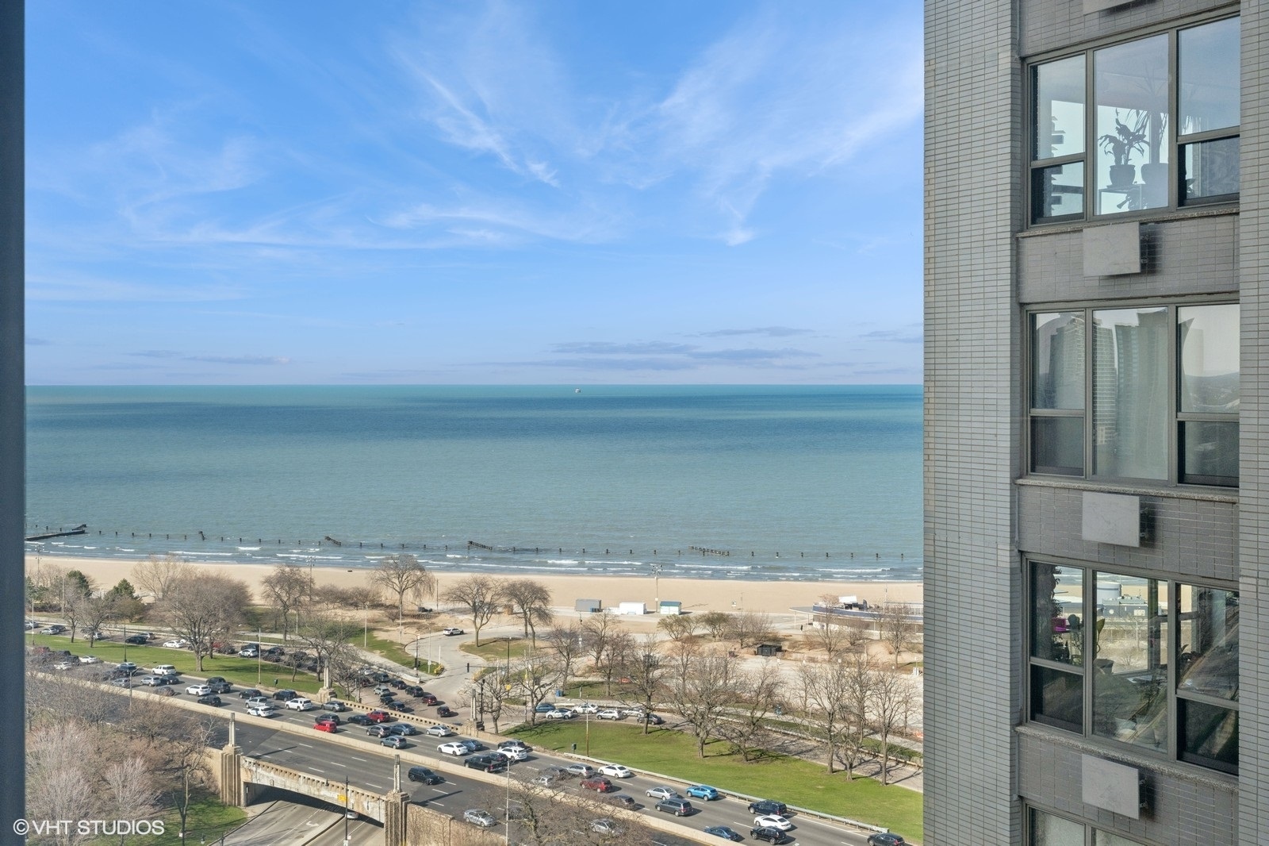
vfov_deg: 31.2
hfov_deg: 45.4
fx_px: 1515
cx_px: 634
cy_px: 423
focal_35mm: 43
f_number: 8
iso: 320
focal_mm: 29
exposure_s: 1/320
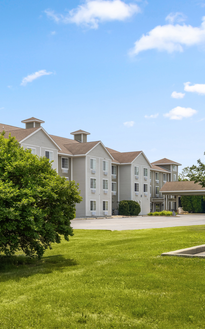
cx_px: -8
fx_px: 472
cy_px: 164
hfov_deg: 23.3
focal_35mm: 53
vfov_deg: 38.3
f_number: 10
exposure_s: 1/500
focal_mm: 34.5
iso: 250
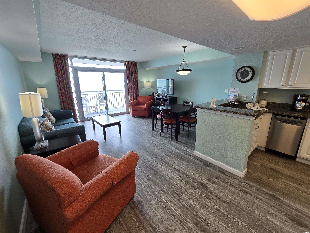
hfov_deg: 106.2
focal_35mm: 13
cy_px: 116
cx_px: 155
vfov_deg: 89.9
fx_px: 116
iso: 50
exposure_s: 1/120
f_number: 2.2
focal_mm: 2.2
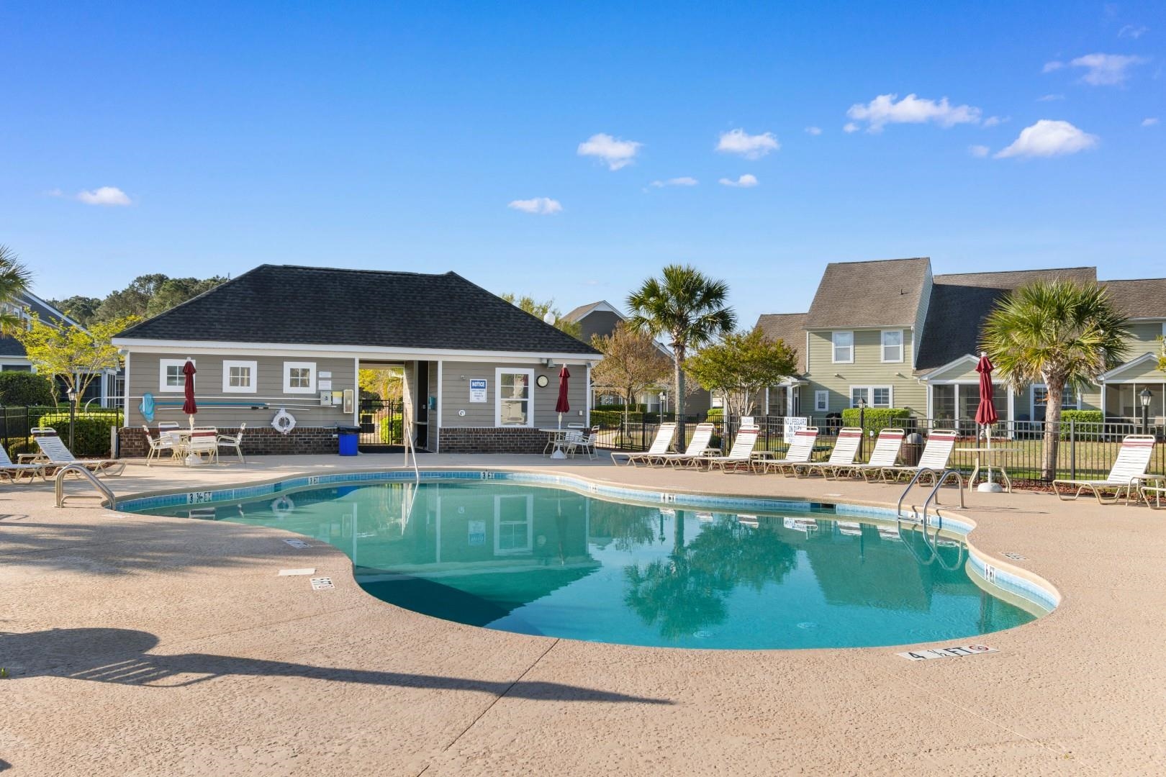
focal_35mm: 30
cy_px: 388
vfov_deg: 43.6
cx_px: 583
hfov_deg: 61.9
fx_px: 972
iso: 100
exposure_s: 1/320
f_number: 9
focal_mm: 20
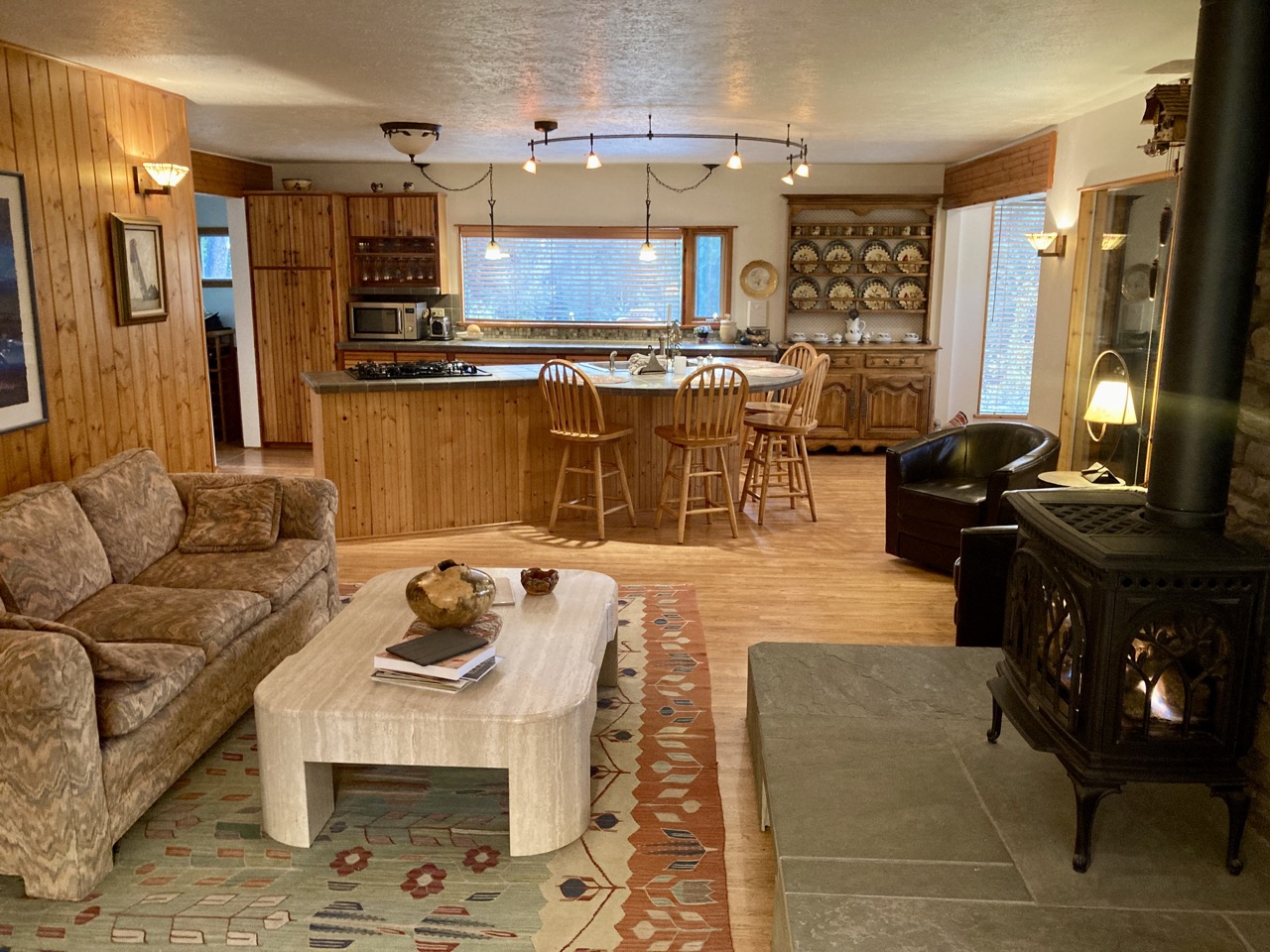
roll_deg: -1.0
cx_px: 635
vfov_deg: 49.7
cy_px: 476
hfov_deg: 63.4
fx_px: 1027
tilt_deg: -12.1
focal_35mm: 28
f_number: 1.8
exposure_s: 1/30
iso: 400
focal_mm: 3.99
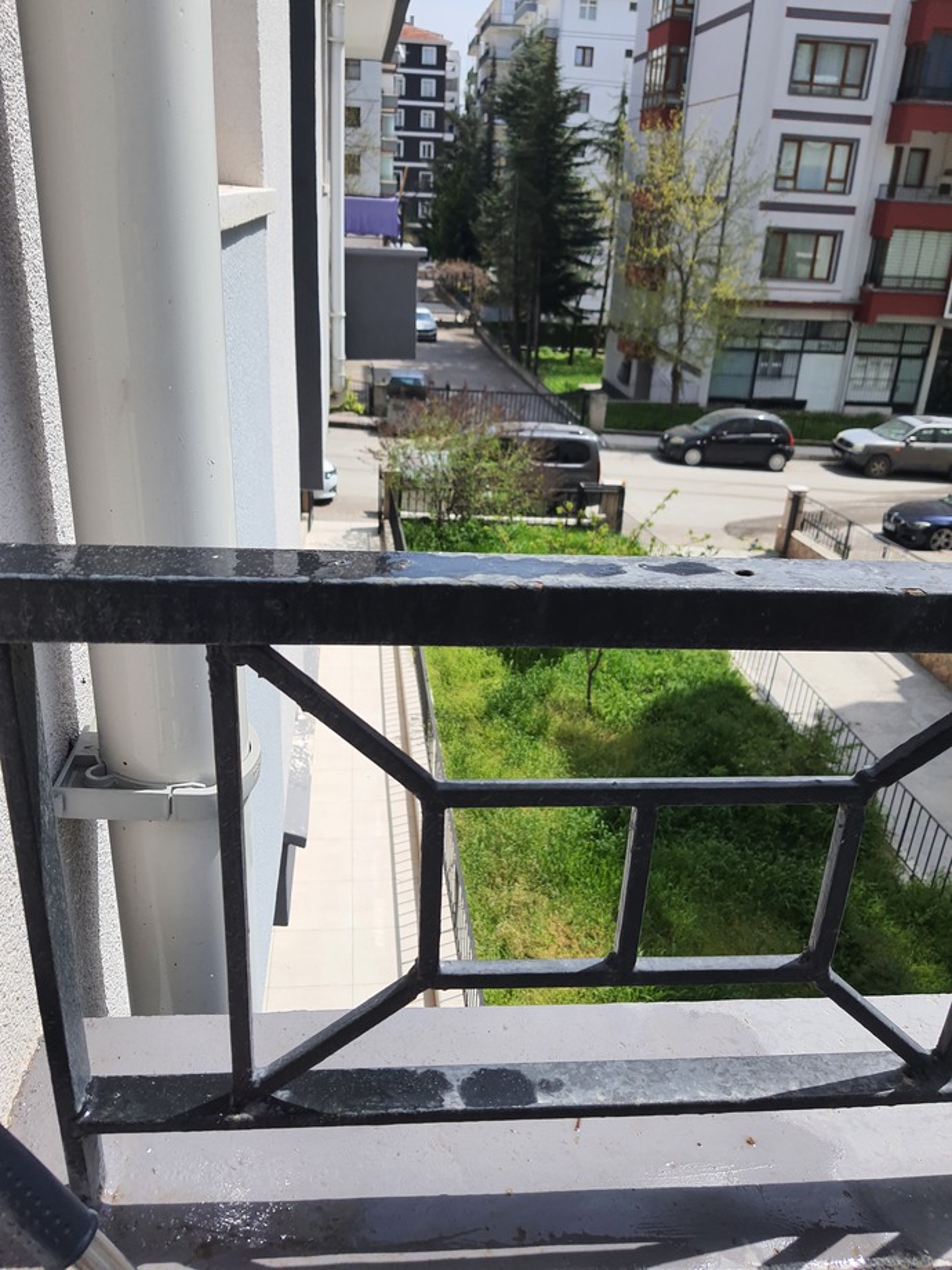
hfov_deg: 53.1
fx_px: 953
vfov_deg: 67.3
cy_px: 635
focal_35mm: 26
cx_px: 476
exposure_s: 1/2608
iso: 50
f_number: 1.7
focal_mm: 4.32
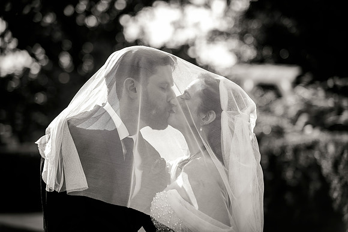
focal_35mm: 102
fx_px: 986
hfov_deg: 20.0
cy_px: 116
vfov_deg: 13.4
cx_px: 174
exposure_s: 1/4000
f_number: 2.8
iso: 800
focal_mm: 102
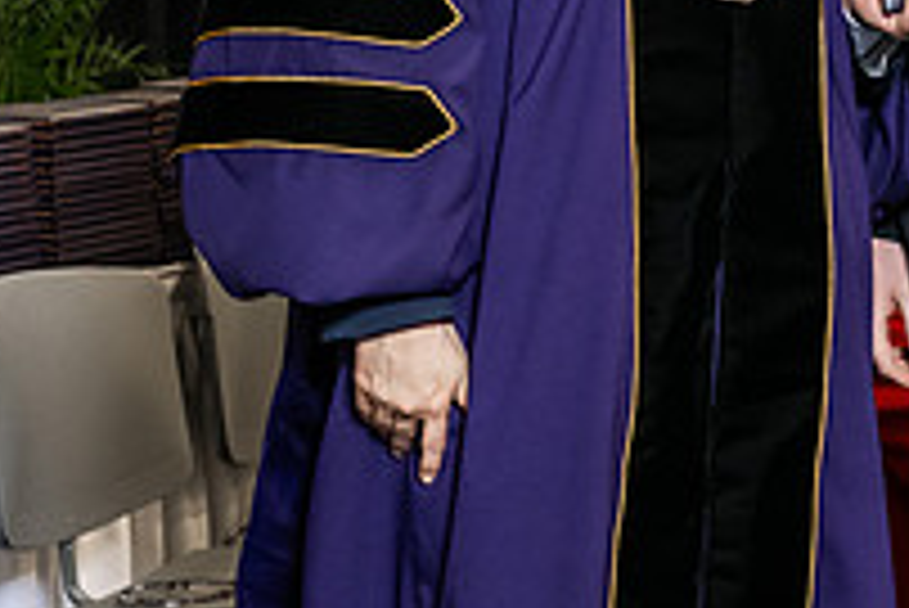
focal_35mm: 178
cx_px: 765
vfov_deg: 7.6
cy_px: -200
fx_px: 4498
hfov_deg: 11.5
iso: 2500
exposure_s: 1/200
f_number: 5
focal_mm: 62
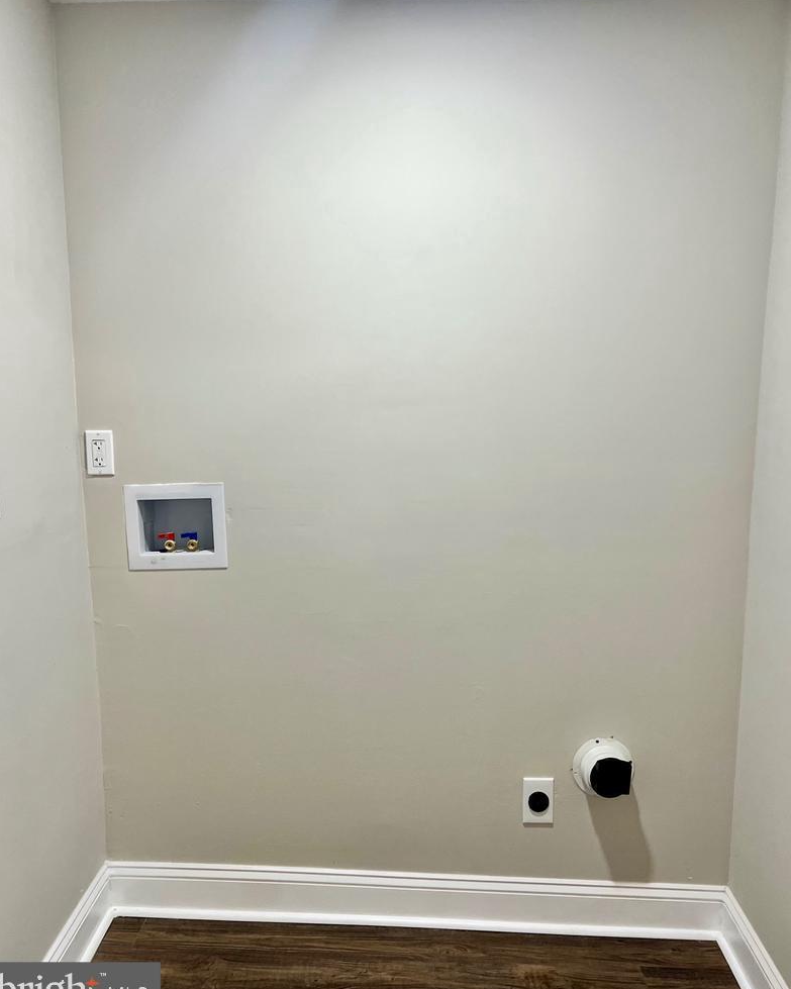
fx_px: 819
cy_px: 475
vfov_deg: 62.2
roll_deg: +0.5
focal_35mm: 28
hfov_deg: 51.5
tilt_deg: -7.2
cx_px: 392
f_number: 1.5
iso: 125
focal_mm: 5.7
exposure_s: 1/120
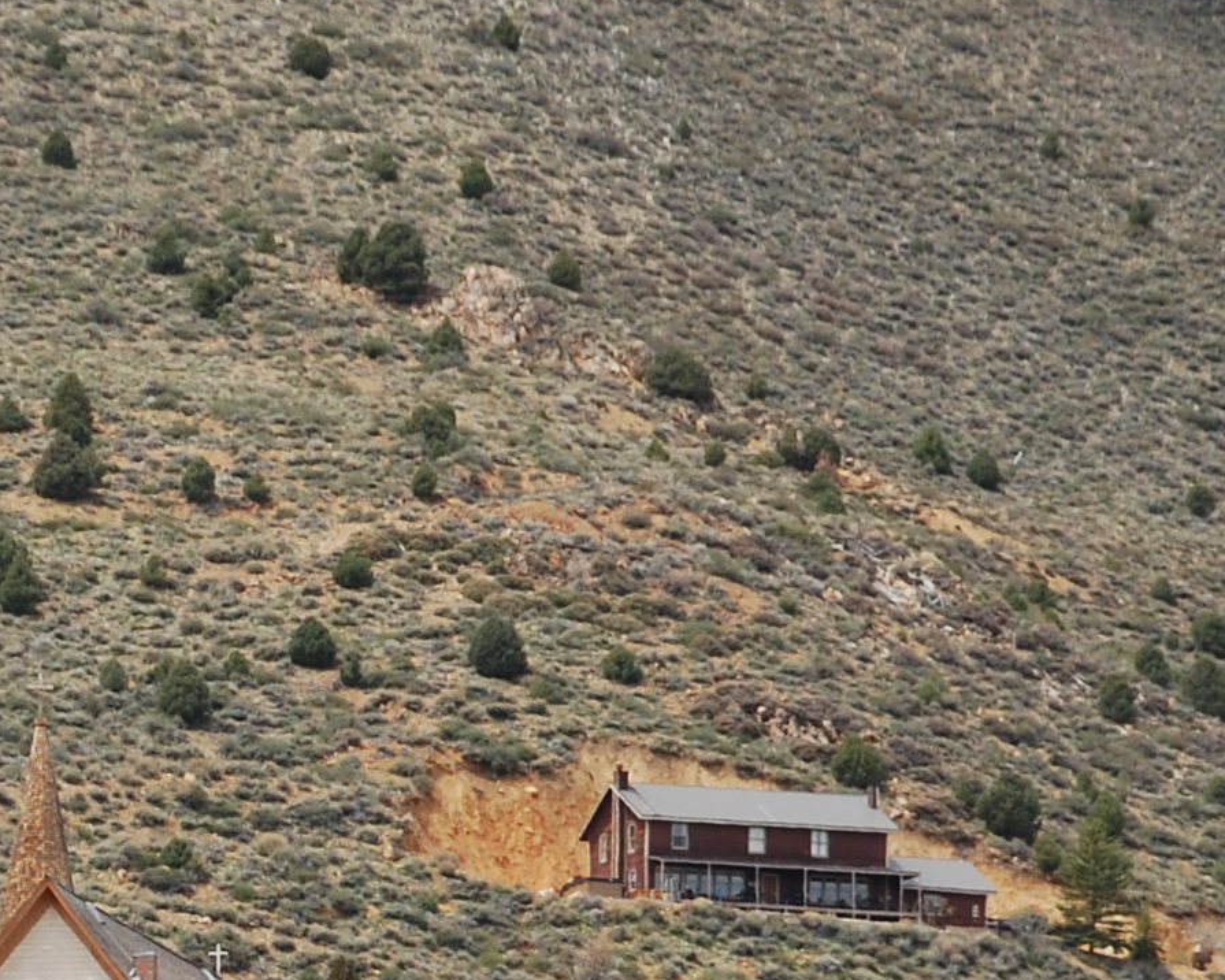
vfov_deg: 3.2
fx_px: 17693
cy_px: 1076
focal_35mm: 488
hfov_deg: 4.0
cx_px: -111
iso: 180
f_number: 5.6
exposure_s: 1/500
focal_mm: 80
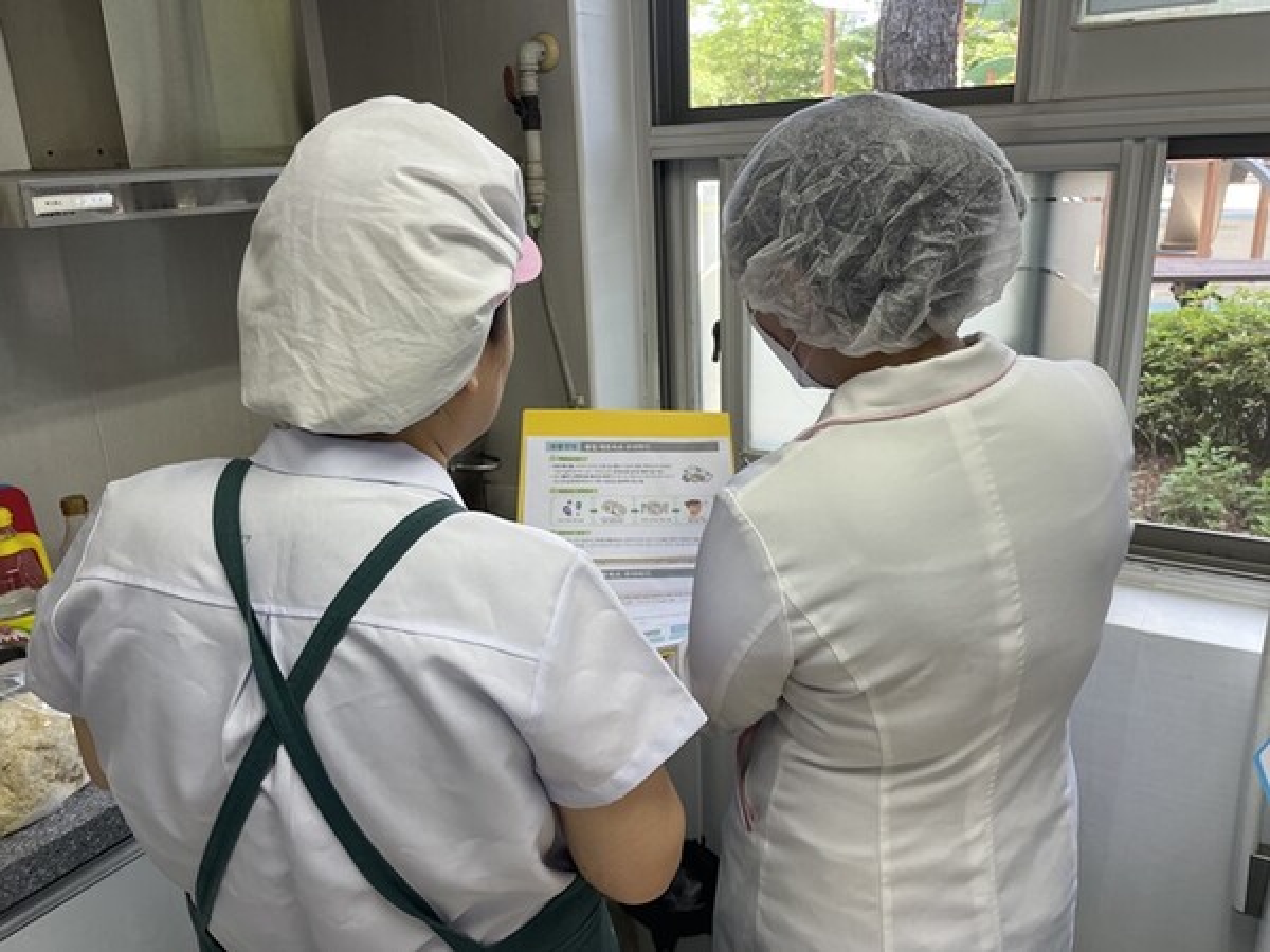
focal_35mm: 26
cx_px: 635
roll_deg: +1.3
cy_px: 476
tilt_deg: -17.1
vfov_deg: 53.1
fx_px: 954
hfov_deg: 67.3
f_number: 1.6
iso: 50
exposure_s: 1/120
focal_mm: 4.2
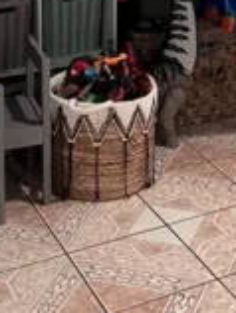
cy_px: -93
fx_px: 834
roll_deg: -1.9
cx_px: 264
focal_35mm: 92
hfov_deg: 15.6
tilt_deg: -8.3
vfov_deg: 19.6
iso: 250
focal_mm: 5.1
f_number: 1.6
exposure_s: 1/60
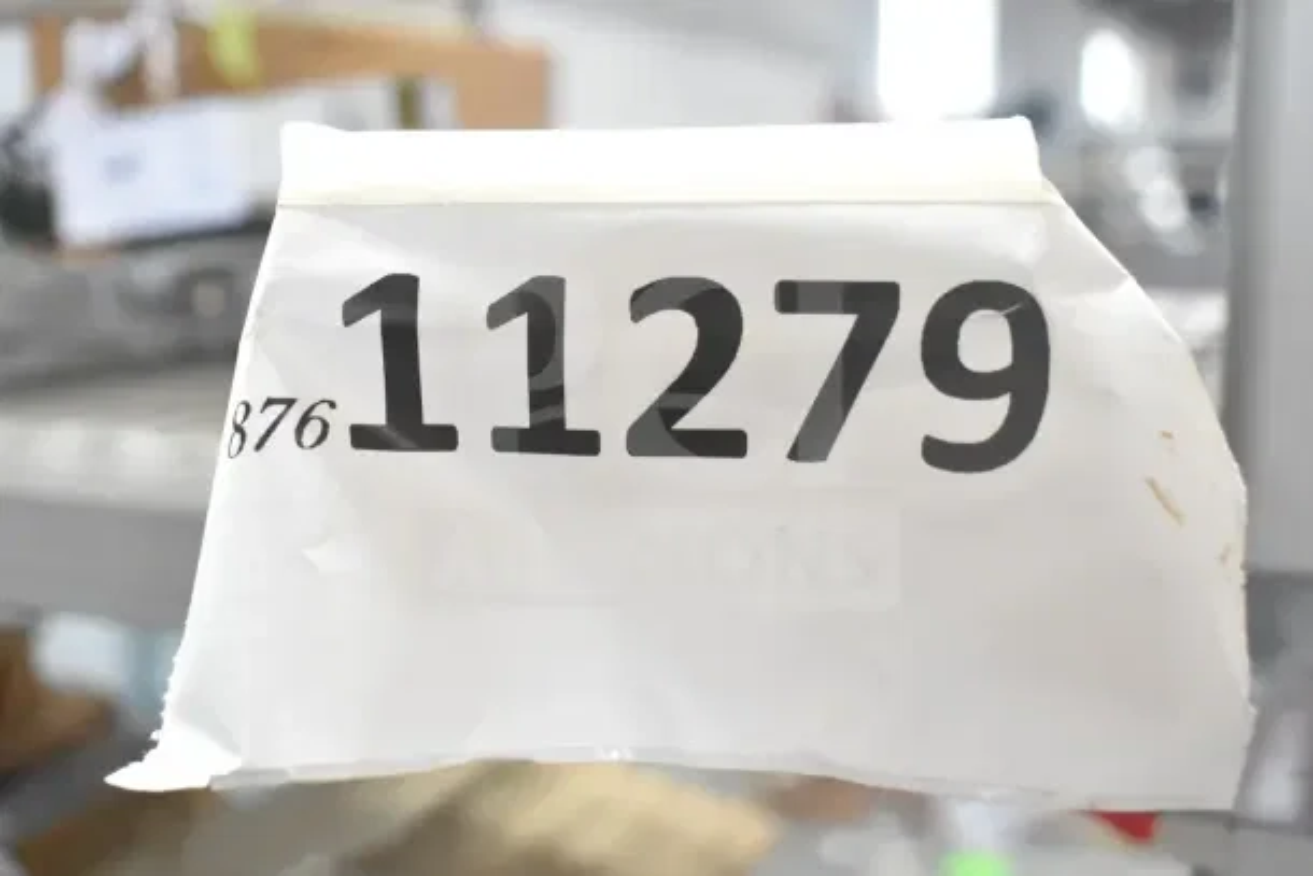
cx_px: 656
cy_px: 438
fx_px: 1477
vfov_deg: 33.0
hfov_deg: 47.9
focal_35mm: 40
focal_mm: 27
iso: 1600
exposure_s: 1/125
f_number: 5.6
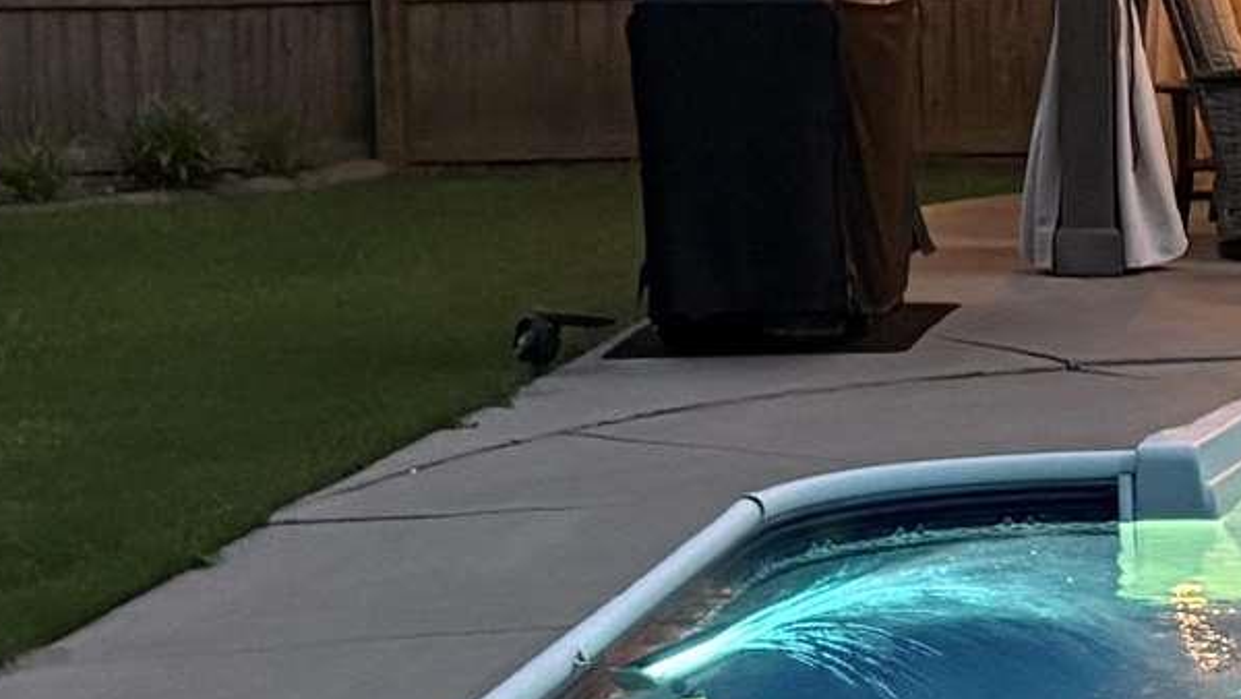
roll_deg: -0.2
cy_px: 325
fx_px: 4773
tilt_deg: -6.9
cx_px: 2021
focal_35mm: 145
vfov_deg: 8.4
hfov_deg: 13.7
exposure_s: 1/30
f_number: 1.6
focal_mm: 5.96
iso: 640
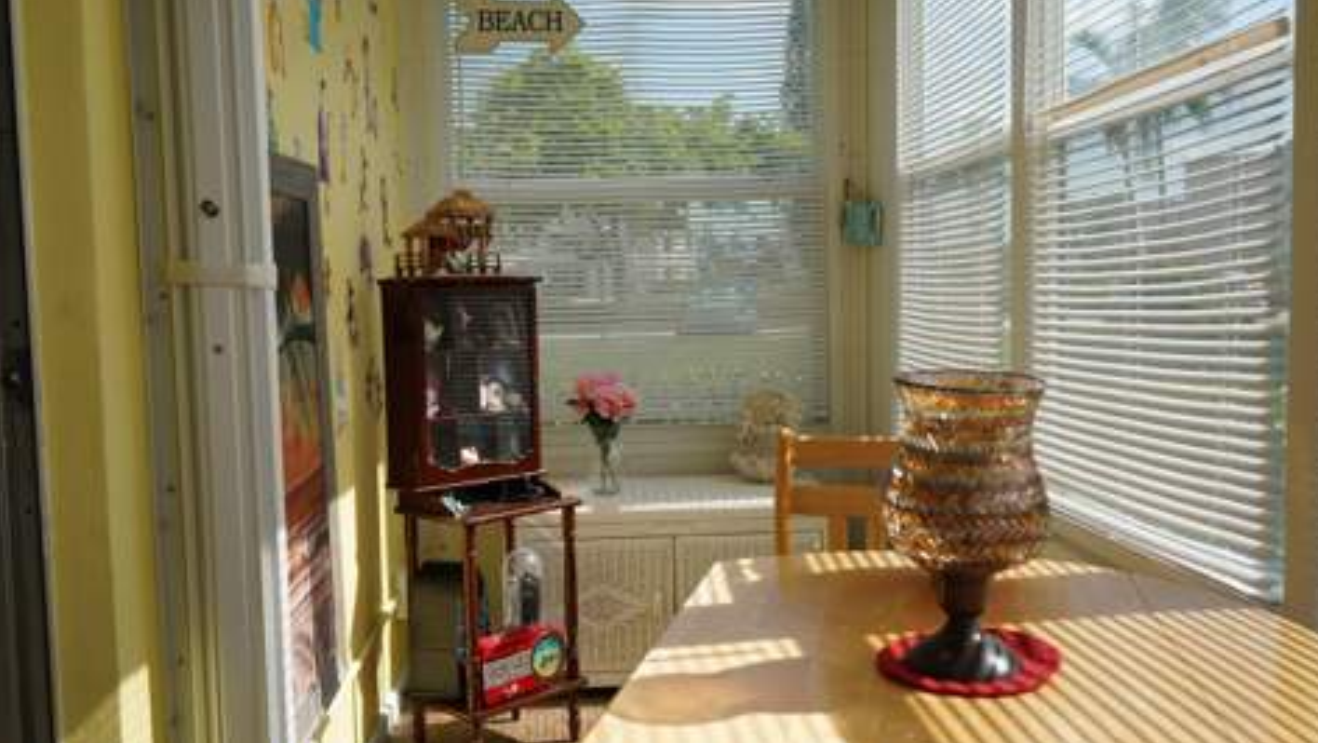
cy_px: 380
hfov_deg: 59.5
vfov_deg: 35.7
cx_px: 667
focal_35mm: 33
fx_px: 1154
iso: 100
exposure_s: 1/400
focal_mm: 31
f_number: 4.5
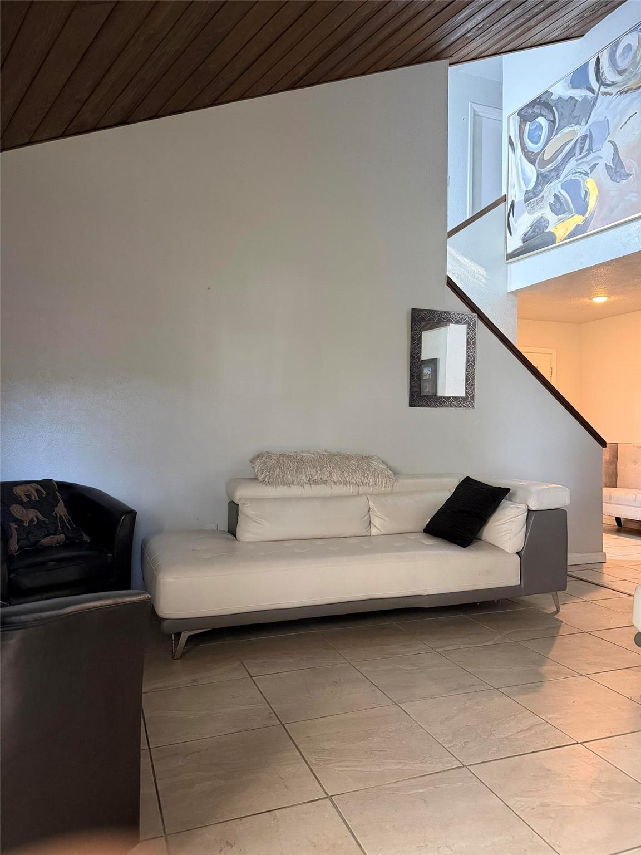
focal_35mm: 24
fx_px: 593
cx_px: 320
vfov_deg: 71.6
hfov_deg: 56.8
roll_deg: -0.5
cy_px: 428
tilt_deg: -0.2
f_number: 1.78
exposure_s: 1/60
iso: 800
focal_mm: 6.76
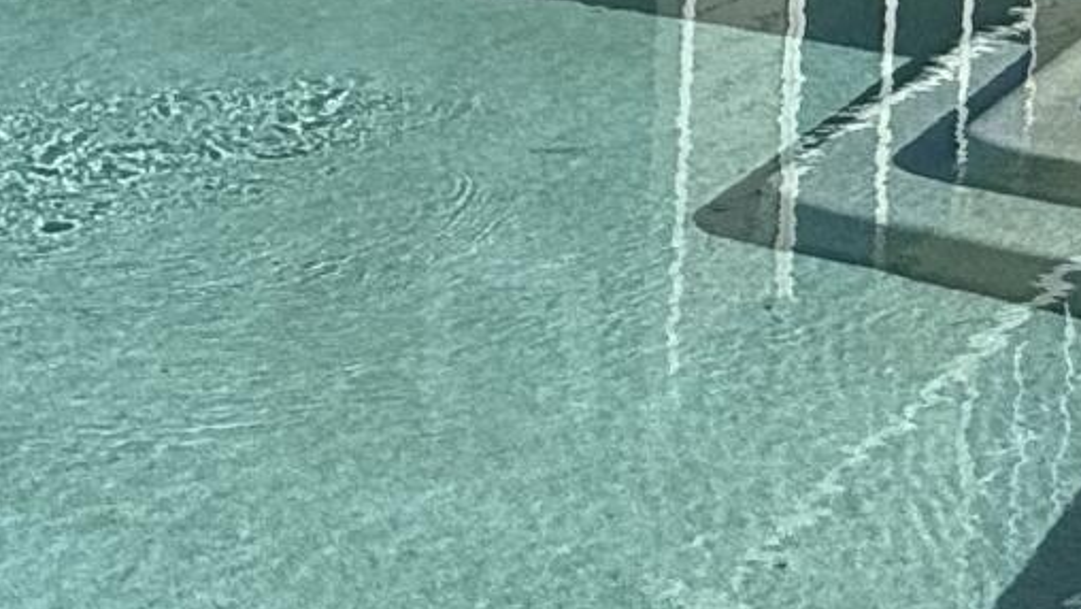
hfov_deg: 23.4
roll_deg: +0.5
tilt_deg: -6.4
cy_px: -243
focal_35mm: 90
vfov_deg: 12.9
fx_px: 2580
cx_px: 279
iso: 50
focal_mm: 2.22
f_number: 2.2
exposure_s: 1/4762
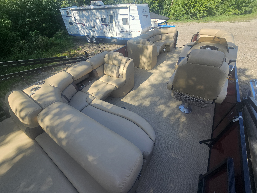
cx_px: 128
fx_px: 97
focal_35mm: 13
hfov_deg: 106.2
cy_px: 96
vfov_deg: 89.9
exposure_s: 1/854
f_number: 2.2
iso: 50
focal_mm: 2.2
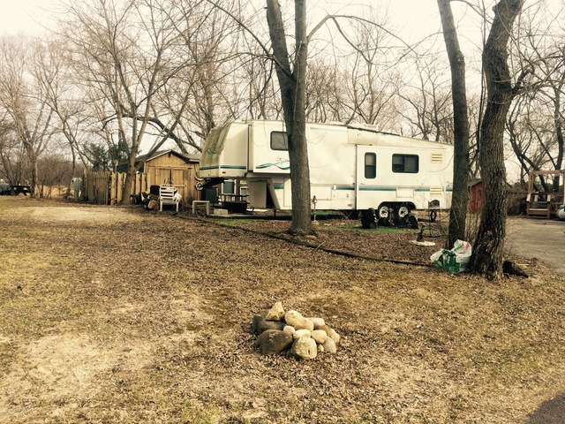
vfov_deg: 48.2
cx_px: 282
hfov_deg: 61.7
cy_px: 212
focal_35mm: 29
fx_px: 473
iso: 32
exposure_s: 1/1282
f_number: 2.2
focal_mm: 4.15
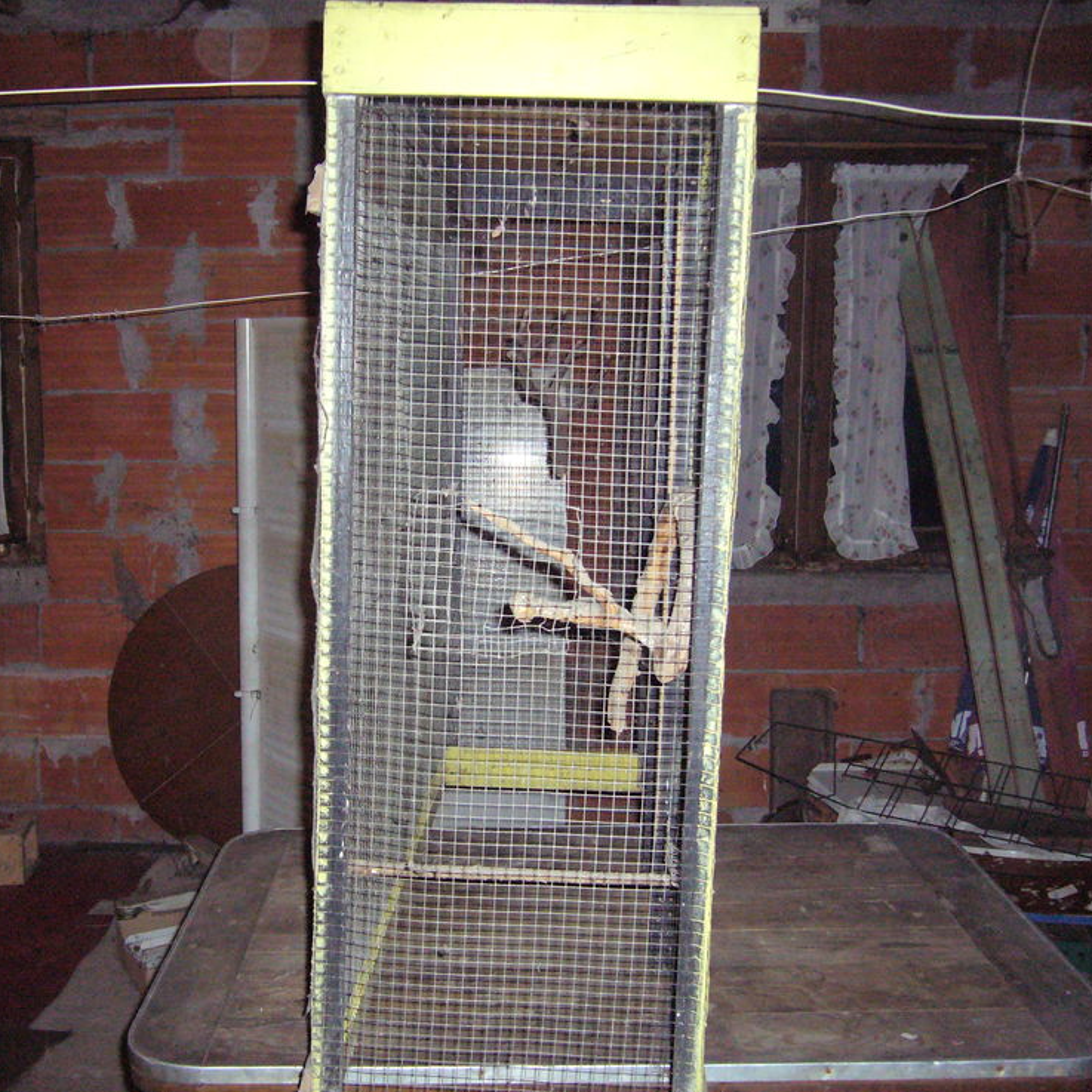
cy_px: 544
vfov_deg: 40.0
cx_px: 465
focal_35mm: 42
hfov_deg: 39.9
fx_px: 1499
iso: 400
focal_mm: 5.8
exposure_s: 1/30
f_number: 2.8
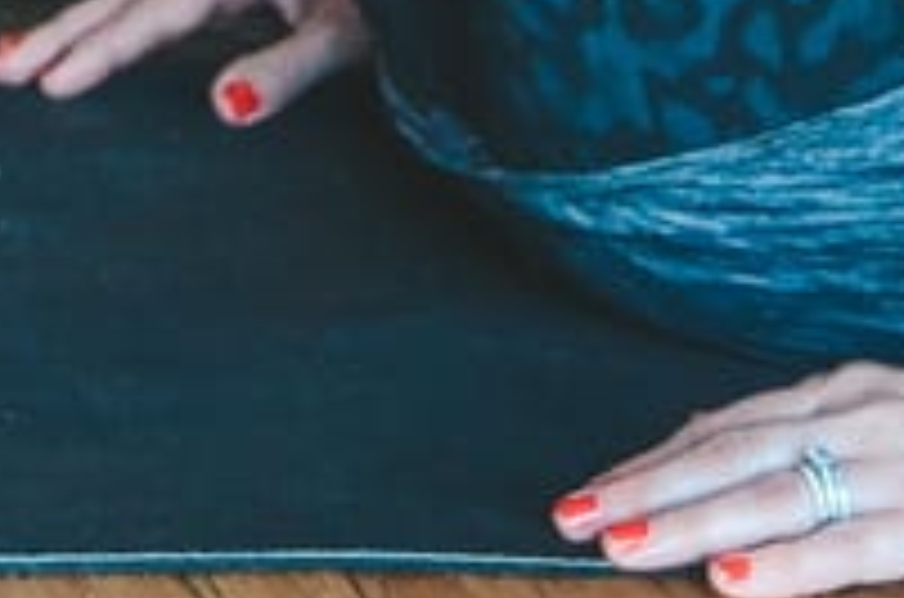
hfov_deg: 6.2
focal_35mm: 313
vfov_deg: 4.4
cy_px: -151
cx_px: -1655
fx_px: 7841
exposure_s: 1/800
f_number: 1.8
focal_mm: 35
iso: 3600
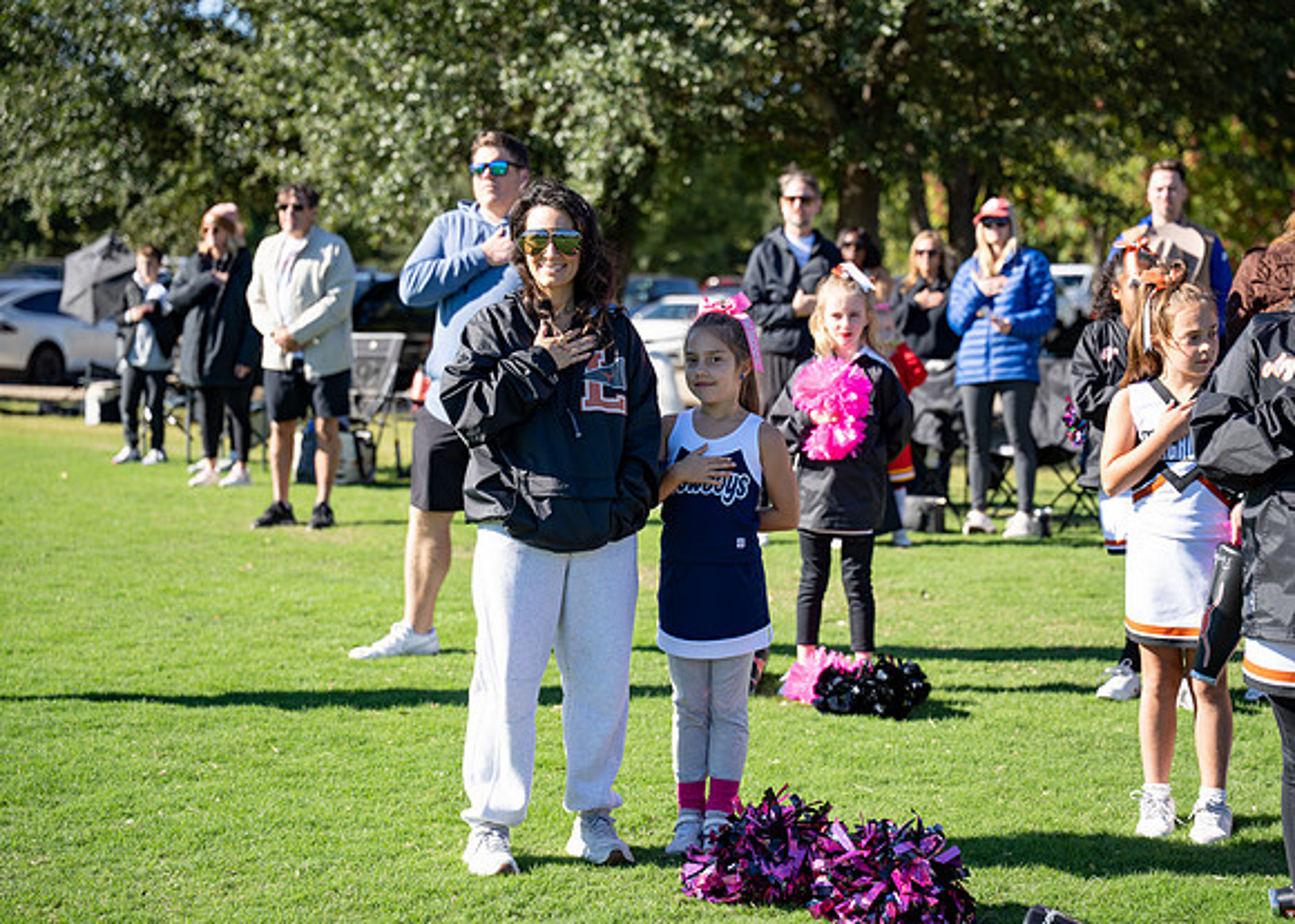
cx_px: 671
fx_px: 2787
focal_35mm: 76
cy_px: 461
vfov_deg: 18.8
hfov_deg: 26.2
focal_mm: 70
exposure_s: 1/2000
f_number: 2.8
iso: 250
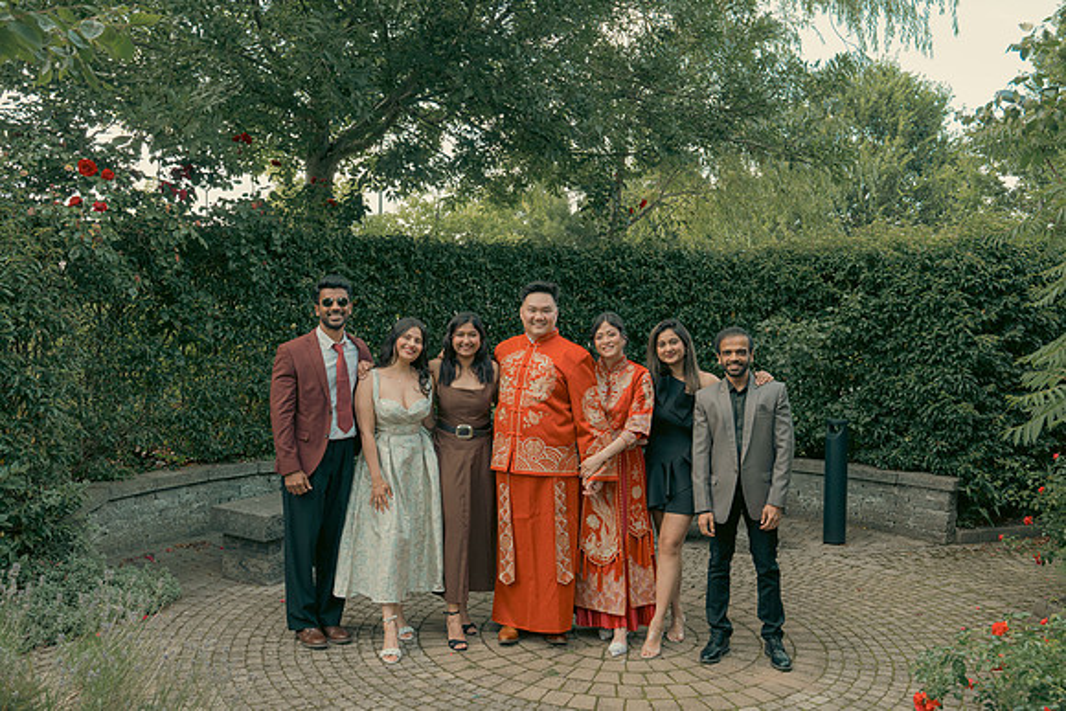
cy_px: 356
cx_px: 533
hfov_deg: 55.8
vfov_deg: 38.9
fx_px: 1007
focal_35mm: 34
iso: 500
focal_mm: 34
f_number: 5.6
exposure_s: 1/160
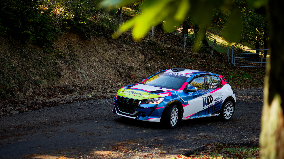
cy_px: 94
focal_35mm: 56
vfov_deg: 21.6
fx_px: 418
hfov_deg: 37.5
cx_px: 142
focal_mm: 35
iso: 2500
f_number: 1.8
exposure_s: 1/6400
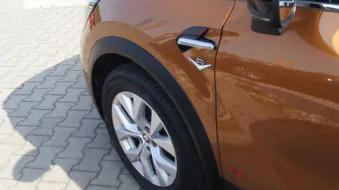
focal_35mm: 42
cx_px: 194
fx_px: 377
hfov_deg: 48.2
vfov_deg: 28.3
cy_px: 91
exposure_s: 1/125
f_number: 7.1
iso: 100
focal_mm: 18
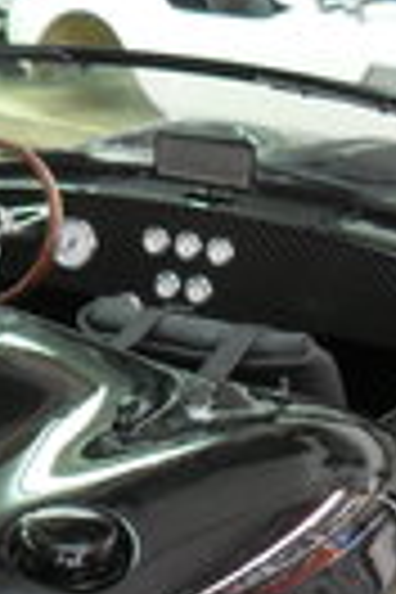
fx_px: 1815
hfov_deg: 12.1
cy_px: 540
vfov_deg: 18.3
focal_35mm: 110
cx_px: -94
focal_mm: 6.2
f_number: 2.8
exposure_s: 1/20
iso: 200
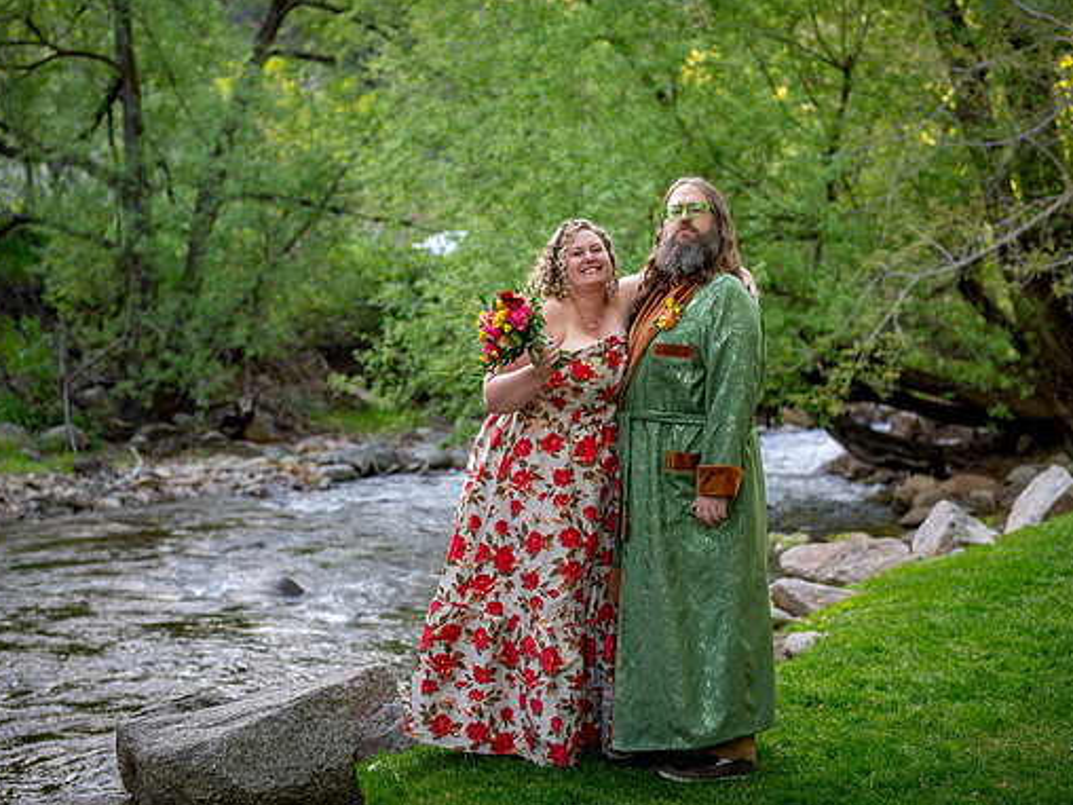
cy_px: 390
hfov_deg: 33.2
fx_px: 1798
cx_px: 526
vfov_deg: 25.2
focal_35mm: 58
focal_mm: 50
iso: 160
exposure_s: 1/200
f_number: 2.8
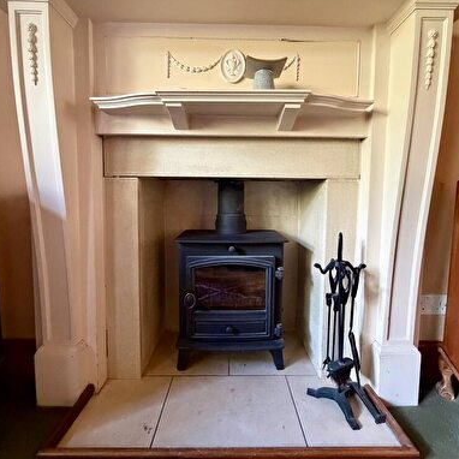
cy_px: 218
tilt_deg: -3.9
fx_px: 255
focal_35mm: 17
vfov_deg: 83.9
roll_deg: -0.8
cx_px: 233
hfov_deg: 84.0
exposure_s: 1/60
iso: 800
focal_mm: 2.22
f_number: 2.2
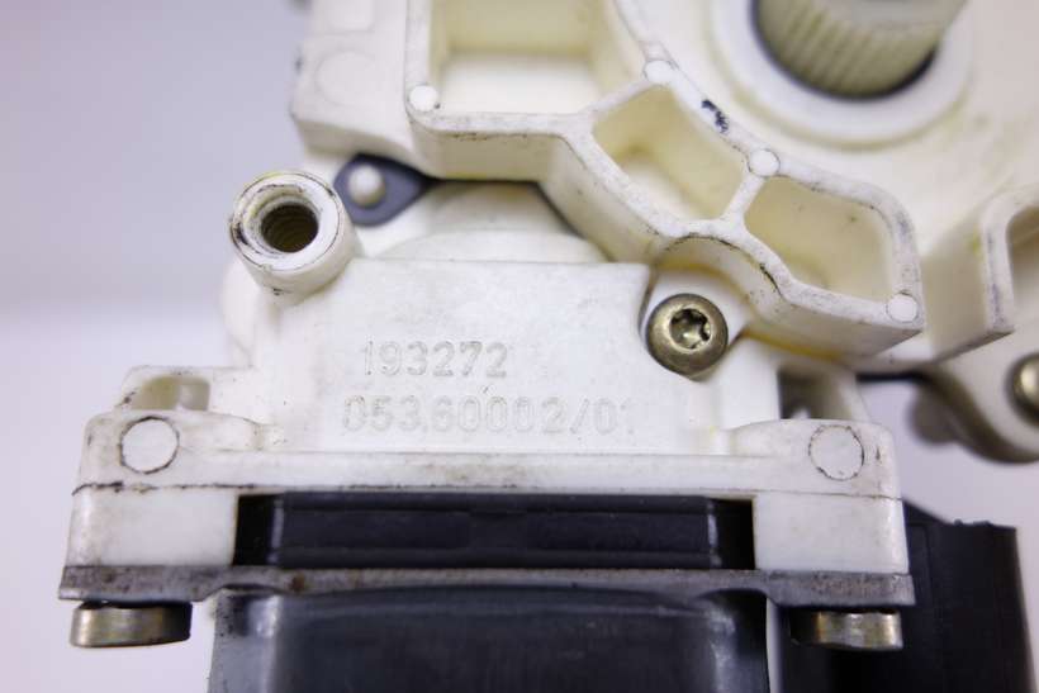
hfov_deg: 65.5
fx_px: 808
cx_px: 520
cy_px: 346
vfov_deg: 46.4
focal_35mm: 28
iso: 125
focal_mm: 10.4
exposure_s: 1/100
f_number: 2.5
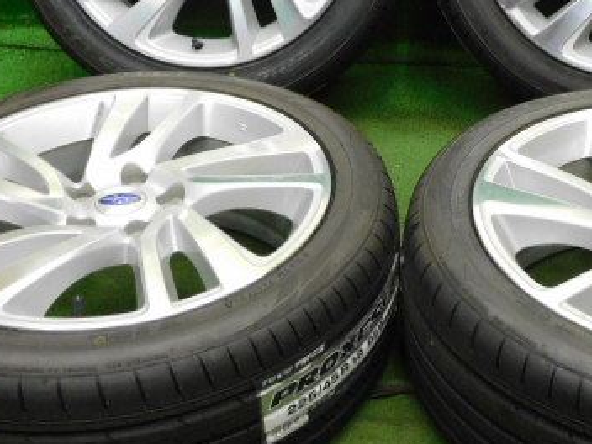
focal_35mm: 60
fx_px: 1026
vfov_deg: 24.2
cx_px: 409
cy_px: 131
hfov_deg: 31.8
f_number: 3.6
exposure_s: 1/25
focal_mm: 5.9
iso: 400
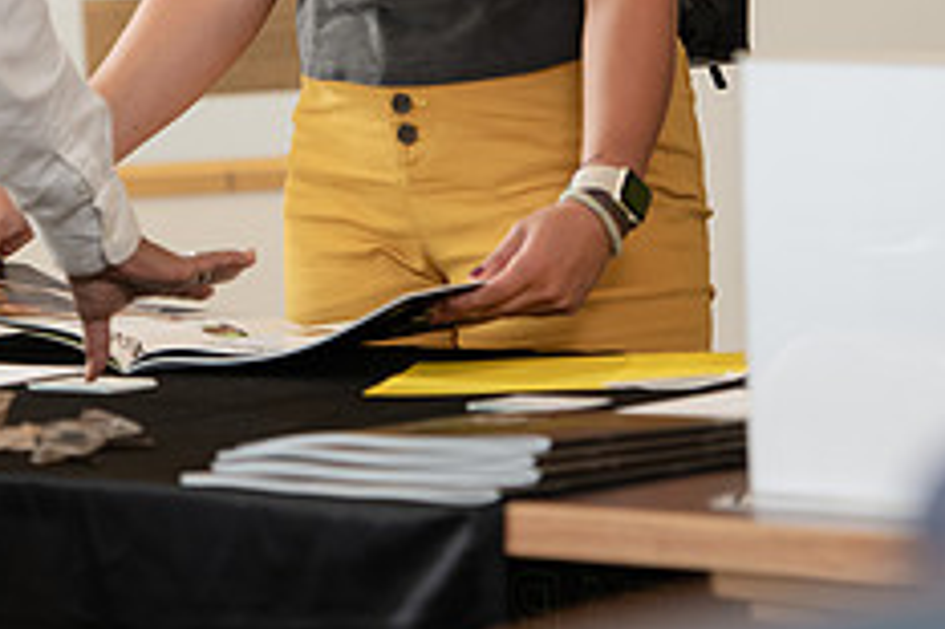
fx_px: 8499
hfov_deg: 6.4
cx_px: 178
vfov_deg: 4.2
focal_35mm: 324
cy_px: -99
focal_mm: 130
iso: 800
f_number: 3.2
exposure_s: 1/200
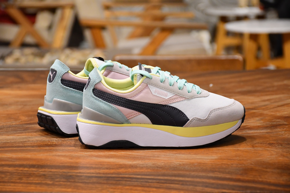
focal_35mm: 105
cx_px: 145
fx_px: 846
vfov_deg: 13.0
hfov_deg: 19.5
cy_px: 96
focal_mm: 70
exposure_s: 1/40
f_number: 5
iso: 3200
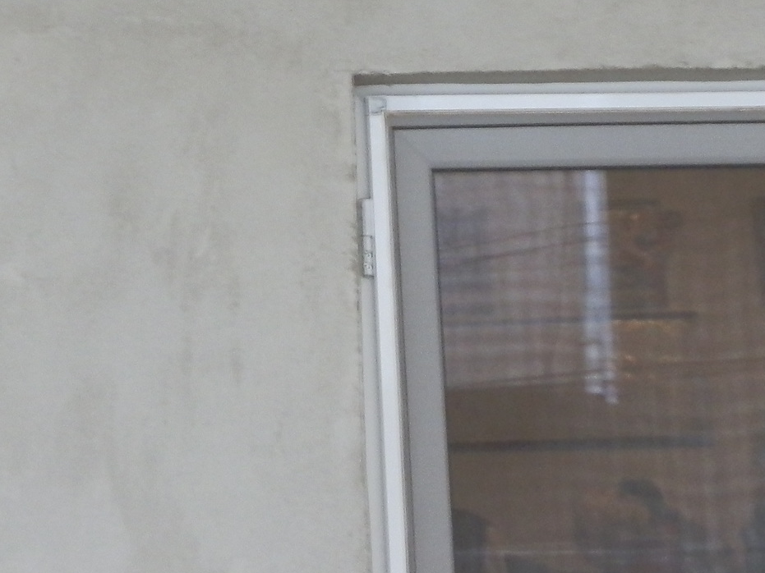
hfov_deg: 25.1
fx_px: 1701
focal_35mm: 77
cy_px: -21
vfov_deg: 18.6
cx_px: 197
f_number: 3.1
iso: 200
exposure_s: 1/10
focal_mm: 5
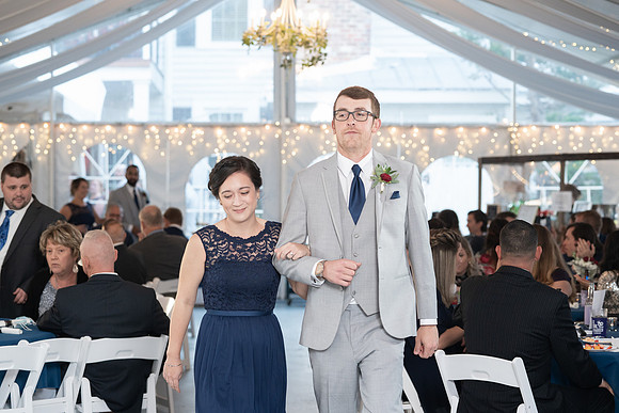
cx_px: 311
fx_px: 1702
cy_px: 218
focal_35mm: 99
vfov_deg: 13.8
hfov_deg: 20.6
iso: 2000
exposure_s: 1/200
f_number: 4
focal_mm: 92
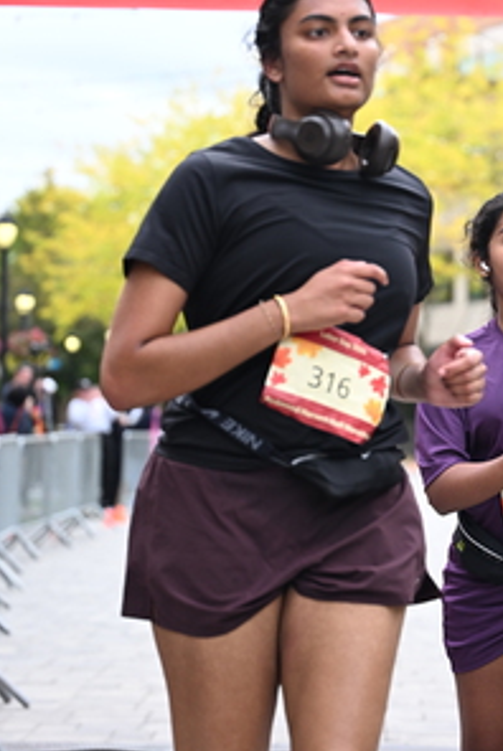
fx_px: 2718
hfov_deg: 10.5
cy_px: 327
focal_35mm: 130
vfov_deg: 15.7
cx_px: 428
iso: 640
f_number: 2.8
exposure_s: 1/1600
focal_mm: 70
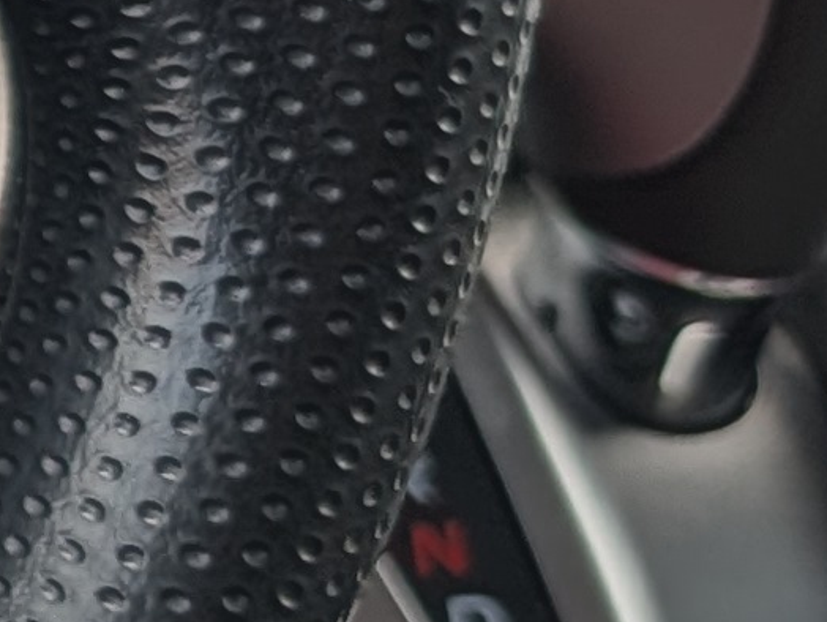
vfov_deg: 7.8
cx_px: -2069
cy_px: -399
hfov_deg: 8.1
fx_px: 4472
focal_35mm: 187
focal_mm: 6.9
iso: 19
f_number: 1.68
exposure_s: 1/344
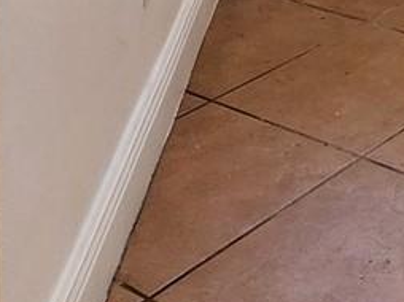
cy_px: -426
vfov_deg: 13.3
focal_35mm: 82
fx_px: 956
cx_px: 651
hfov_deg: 19.8
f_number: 2.2
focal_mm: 2.2
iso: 125
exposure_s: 1/60
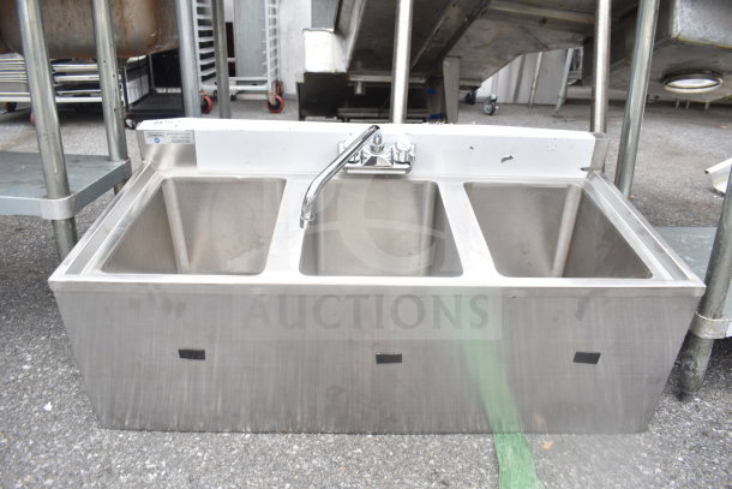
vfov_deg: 48.0
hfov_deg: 67.4
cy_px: 244
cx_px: 366
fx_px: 549
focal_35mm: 27
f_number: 5
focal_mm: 18
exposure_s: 1/100
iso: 200
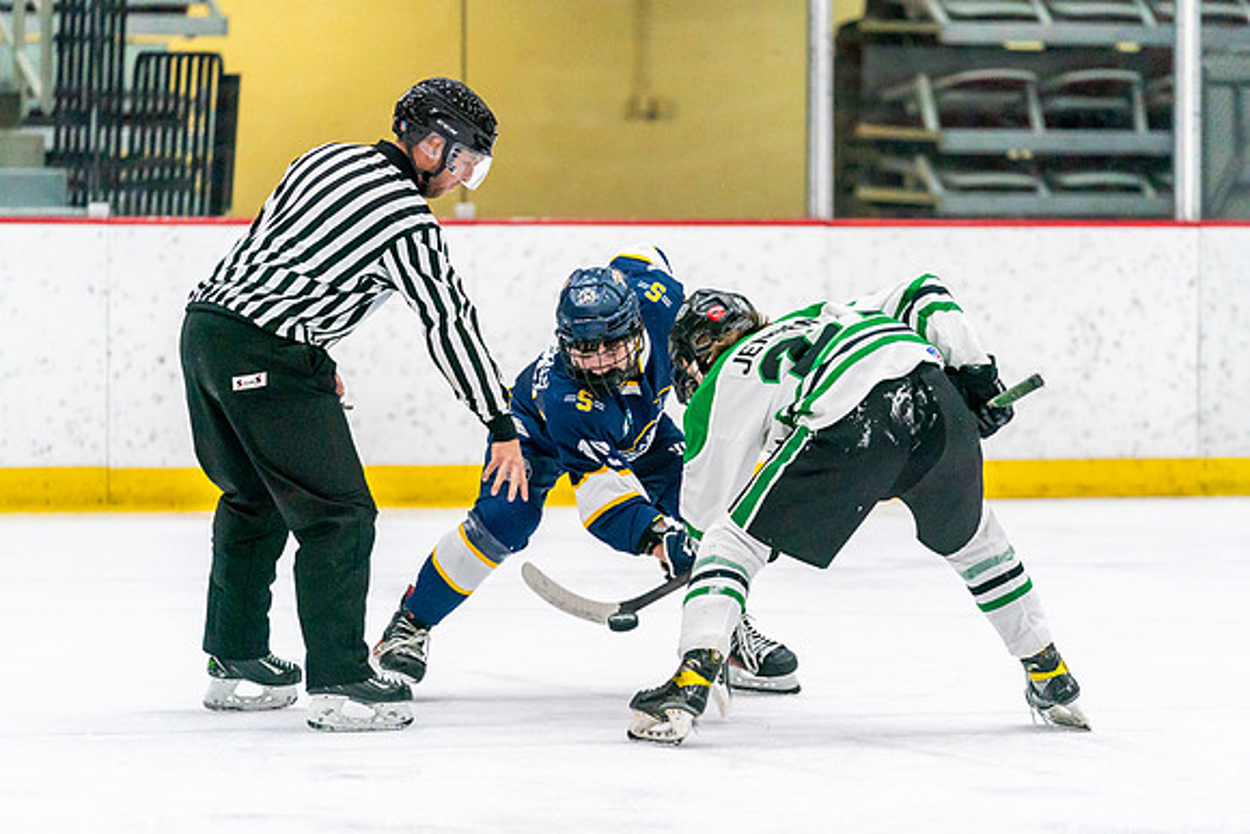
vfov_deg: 5.6
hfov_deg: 8.4
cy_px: 451
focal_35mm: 246
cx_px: 654
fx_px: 8539
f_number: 2.8
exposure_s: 1/1250
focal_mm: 200
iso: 3200
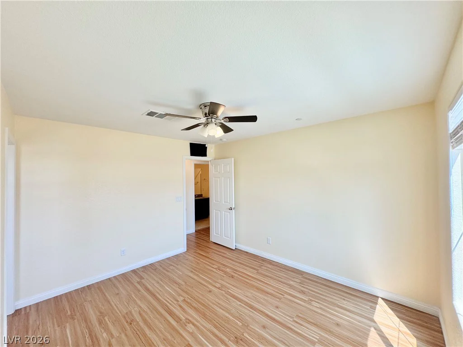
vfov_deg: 85.7
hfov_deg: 102.1
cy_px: 174
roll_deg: +0.6
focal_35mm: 14
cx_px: 232
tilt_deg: +1.0
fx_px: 187
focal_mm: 2.22
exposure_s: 1/120
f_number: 2.2
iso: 80
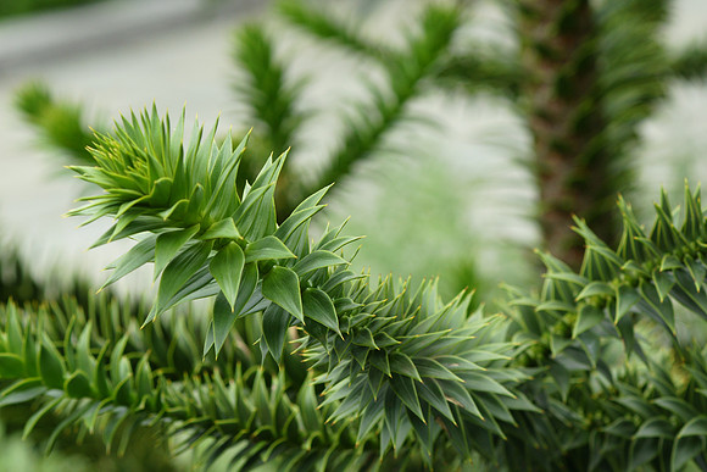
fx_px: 2652
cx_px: 354
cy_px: 236
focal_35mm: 135
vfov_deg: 10.2
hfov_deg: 15.2
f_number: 8
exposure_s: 1/100
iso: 400
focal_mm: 90
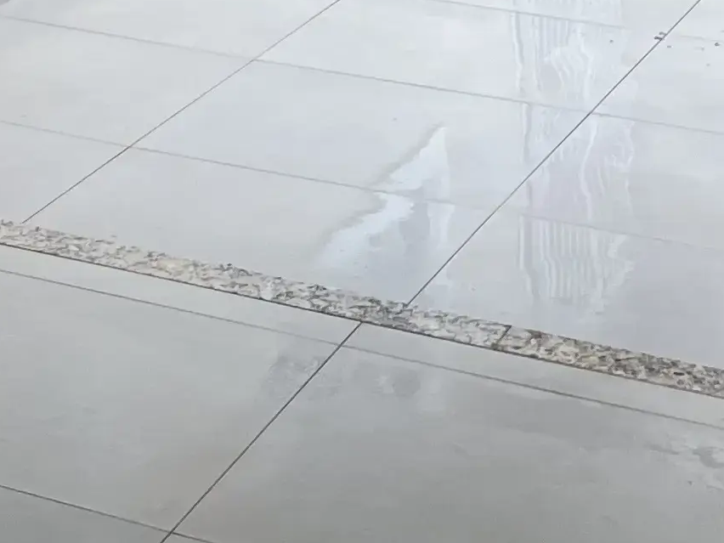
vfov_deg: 10.7
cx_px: -373
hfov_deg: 14.8
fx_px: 2573
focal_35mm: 123
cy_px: -638
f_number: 1.6
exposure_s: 1/169
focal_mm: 4.2
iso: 40
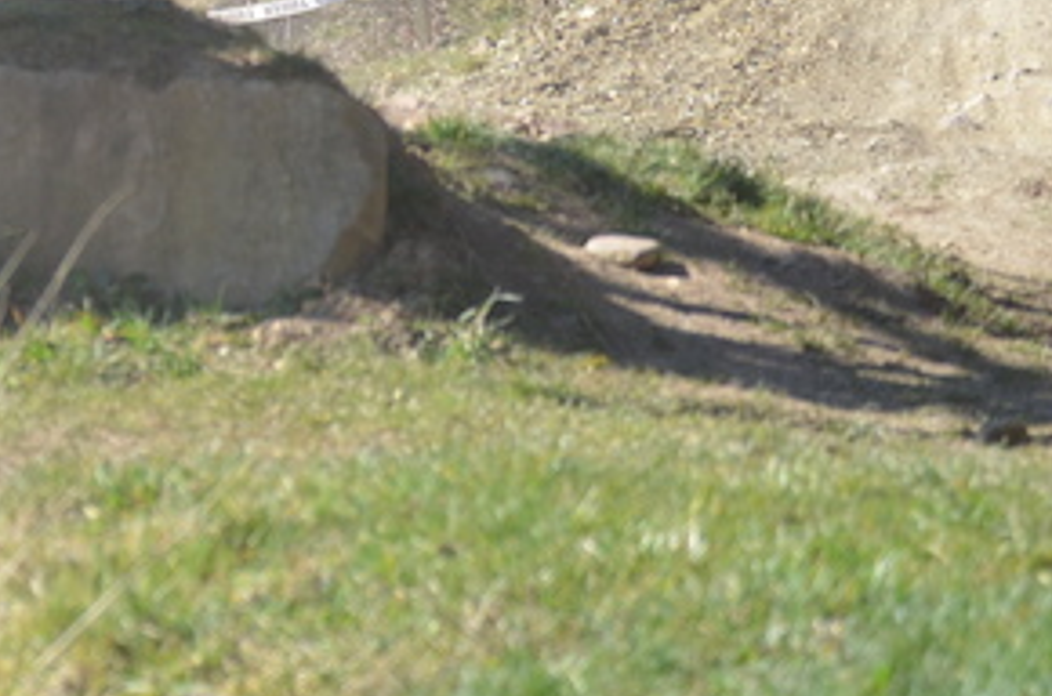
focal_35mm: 397
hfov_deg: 5.2
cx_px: -424
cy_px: -373
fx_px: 11569
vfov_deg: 3.4
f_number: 4.8
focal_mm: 75
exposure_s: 1/1500
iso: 400
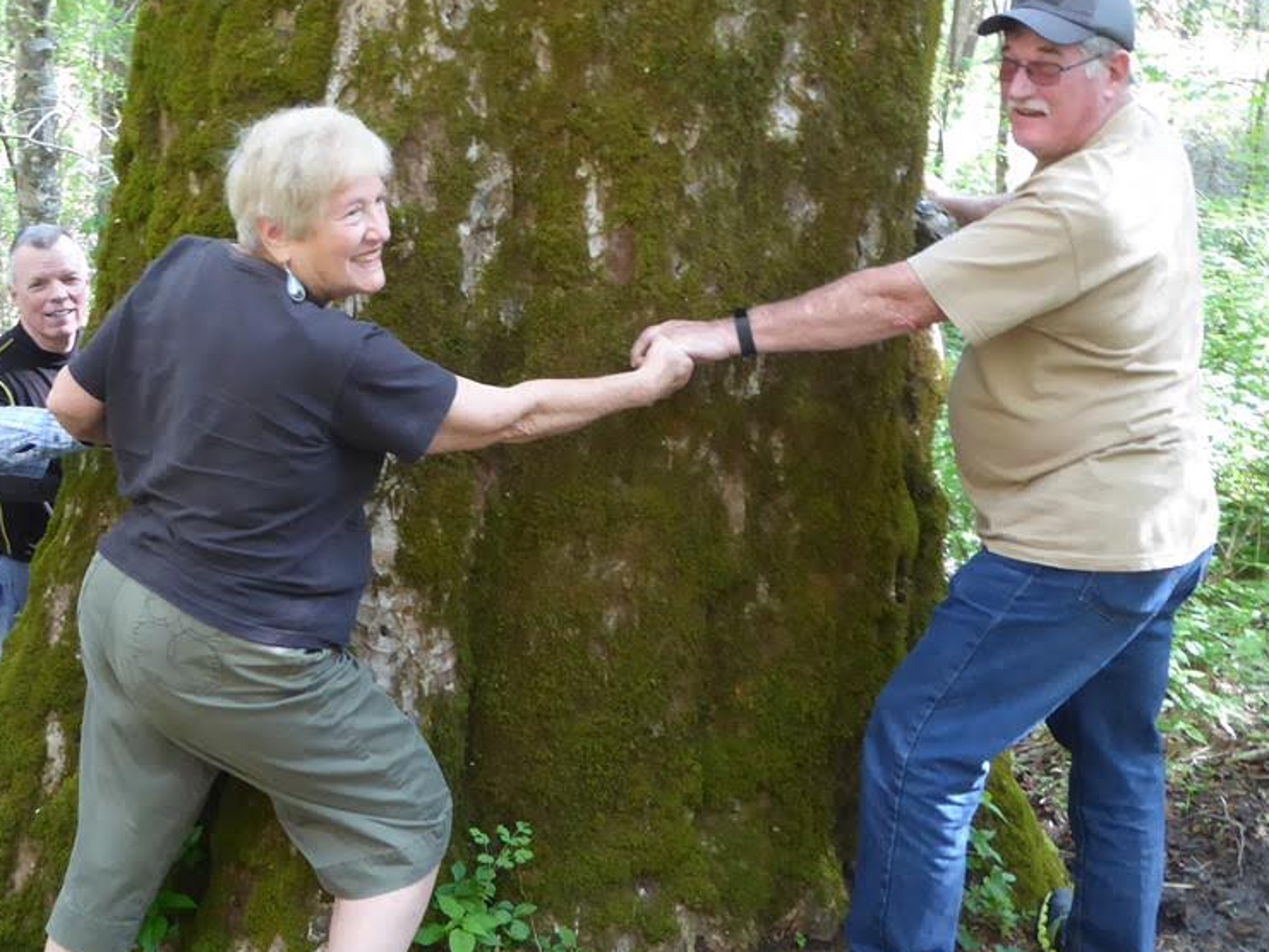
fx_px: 2163
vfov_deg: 24.8
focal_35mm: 59
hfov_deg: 32.5
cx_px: 454
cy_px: 377
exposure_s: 1/40
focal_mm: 7.2
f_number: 3.8
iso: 400
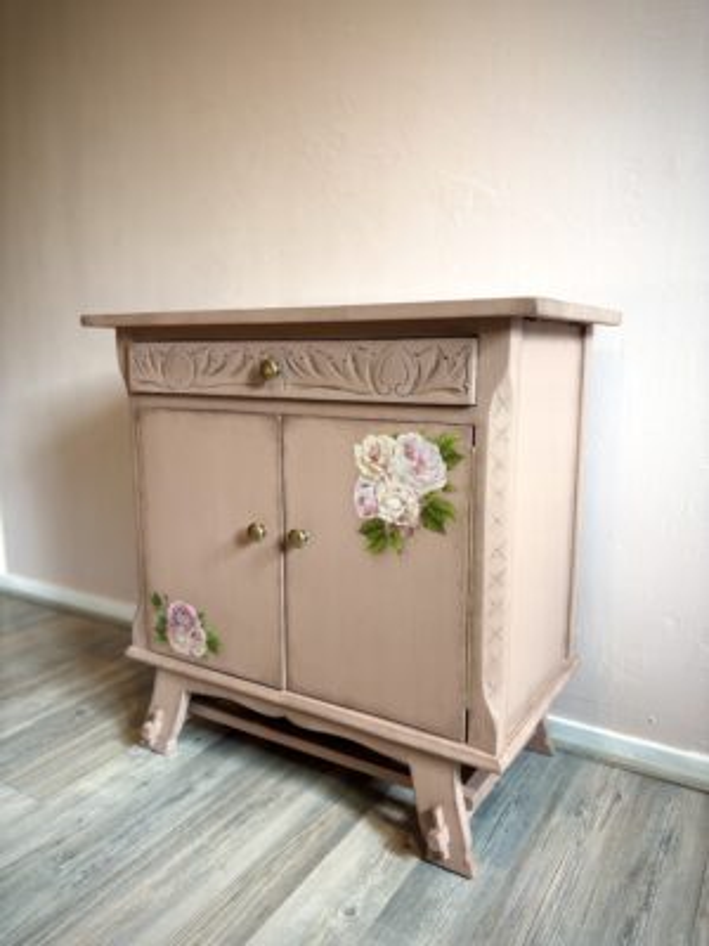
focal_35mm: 26
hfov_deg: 53.1
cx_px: 354
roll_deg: -0.9
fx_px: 710
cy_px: 473
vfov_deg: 67.3
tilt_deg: -9.7
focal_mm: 5.96
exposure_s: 1/50
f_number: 1.6
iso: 80
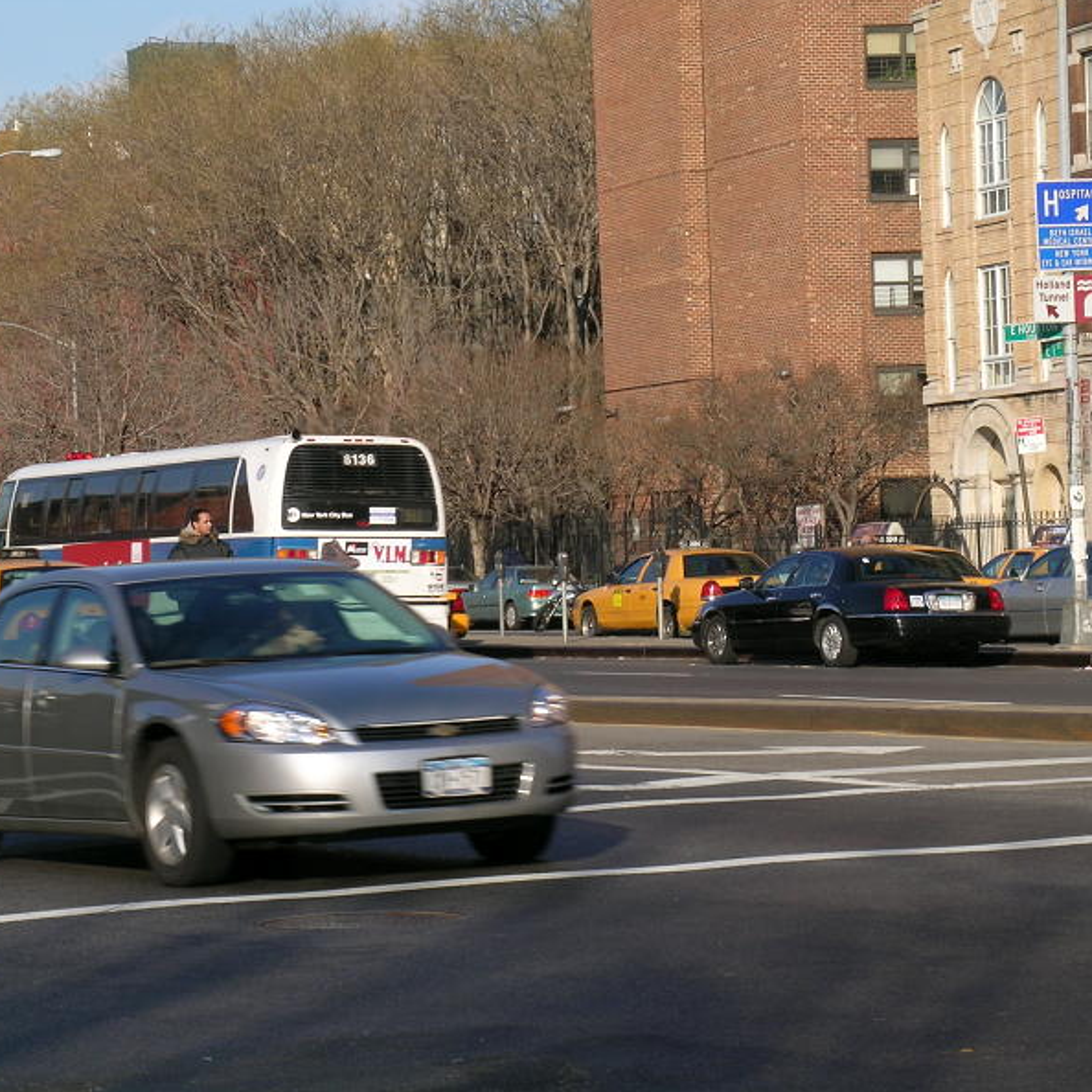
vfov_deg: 12.7
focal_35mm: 138
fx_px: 4925
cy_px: 544
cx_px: 445
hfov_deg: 12.6
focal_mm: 24
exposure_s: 1/167
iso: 50
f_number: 7.3
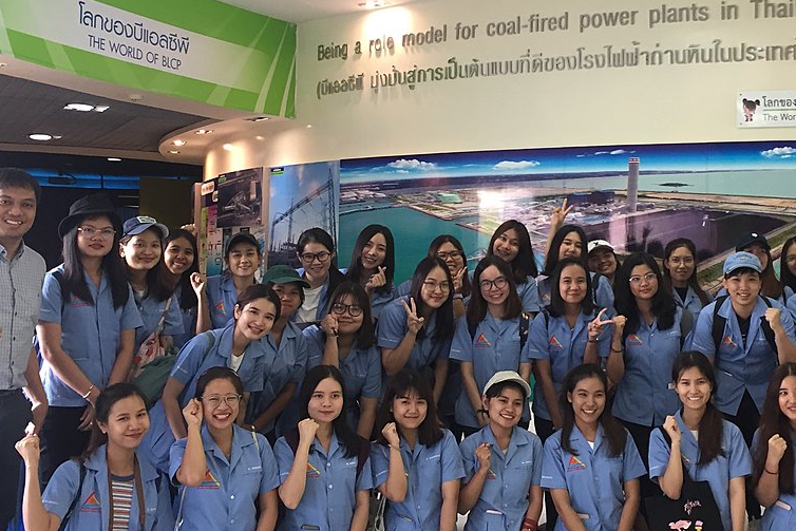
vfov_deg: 28.0
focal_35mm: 48
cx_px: 512
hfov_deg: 40.7
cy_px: 216
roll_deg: -1.1
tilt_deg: +2.3
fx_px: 1061
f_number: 2.2
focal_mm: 4.15
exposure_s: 1/33
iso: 125
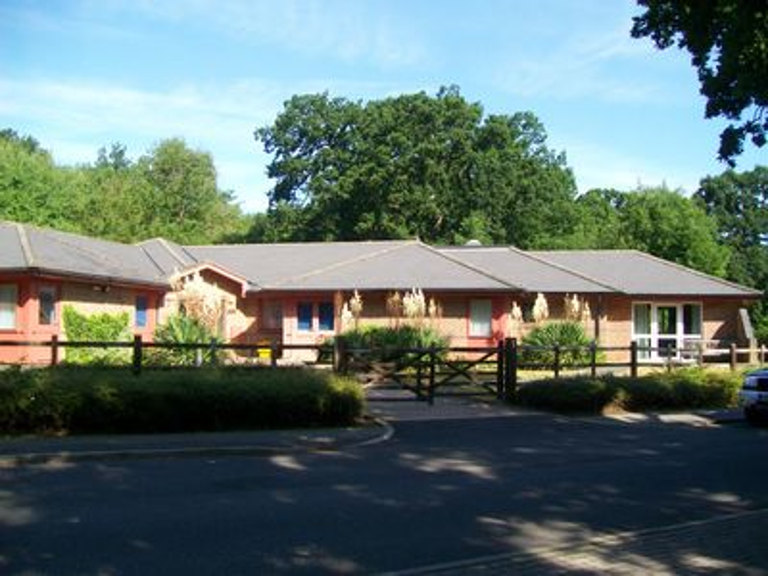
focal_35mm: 34
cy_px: 288
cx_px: 384
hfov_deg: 54.0
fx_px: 754
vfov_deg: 41.8
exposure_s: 1/400
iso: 64
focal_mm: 6.1
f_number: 2.7
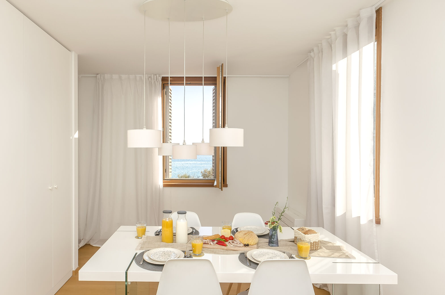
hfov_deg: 80.7
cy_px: 149
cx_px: 186
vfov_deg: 59.3
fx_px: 259
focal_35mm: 21
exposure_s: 1/125
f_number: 8
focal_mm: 10
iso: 100
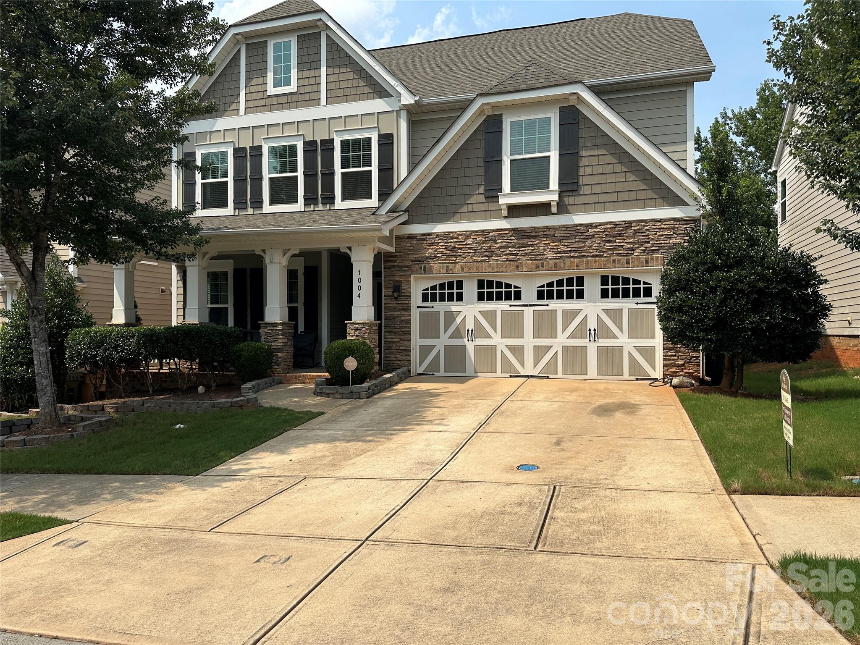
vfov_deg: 56.8
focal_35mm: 24
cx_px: 430
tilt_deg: +0.4
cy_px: 322
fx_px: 596
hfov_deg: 71.6
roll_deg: -0.5
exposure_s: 1/5000
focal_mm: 6.86
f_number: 1.78
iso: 80
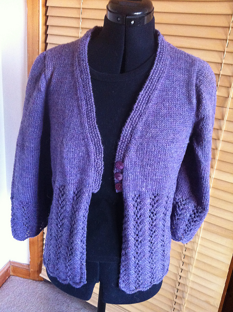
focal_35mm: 35
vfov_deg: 52.7
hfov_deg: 40.6
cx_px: 116
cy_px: 156
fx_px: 315
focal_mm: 3.85
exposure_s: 1/15
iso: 400
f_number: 2.8
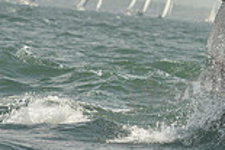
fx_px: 3396
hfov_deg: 3.8
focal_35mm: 544
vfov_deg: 2.5
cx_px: 406
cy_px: -20
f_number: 7.1
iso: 200
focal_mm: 145
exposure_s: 1/1250
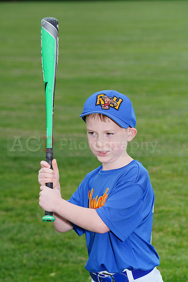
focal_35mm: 170
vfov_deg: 12.1
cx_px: 94
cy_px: 141
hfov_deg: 8.1
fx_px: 1331
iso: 200
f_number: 9
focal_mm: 170
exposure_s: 1/200
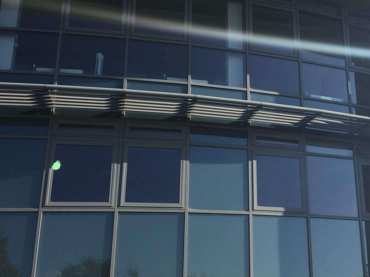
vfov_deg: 26.5
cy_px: 118
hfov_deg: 33.8
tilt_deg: +21.2
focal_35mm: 55
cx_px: 303
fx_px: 588
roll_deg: +3.0
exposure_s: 1/1721
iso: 32
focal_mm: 4.15
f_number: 2.2
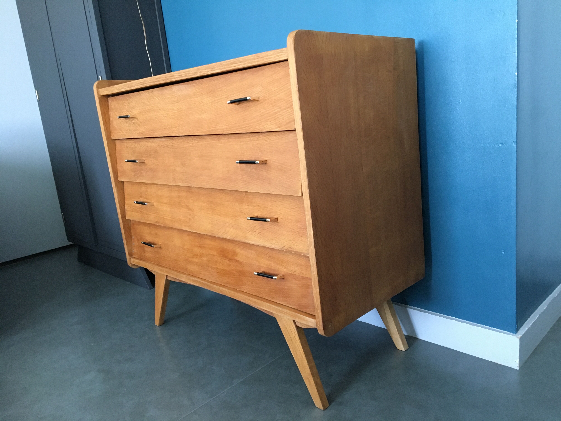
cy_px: 210
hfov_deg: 61.7
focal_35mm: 29
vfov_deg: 48.2
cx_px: 280
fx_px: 470
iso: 200
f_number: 2.2
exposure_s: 1/20
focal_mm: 4.15
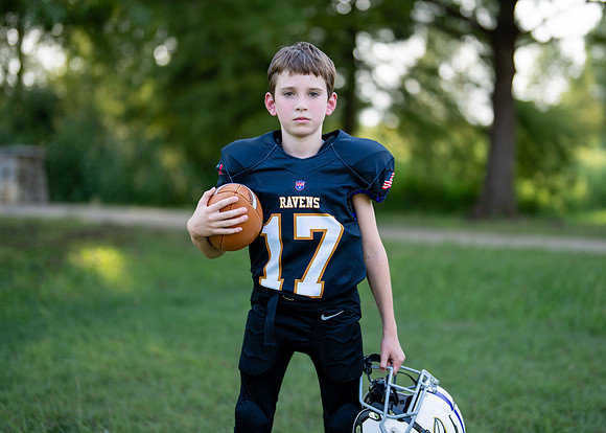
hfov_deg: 30.6
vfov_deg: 22.1
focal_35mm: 64
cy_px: 196
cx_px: 320
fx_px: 1108
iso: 100
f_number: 1.2
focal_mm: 50
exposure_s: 1/1250
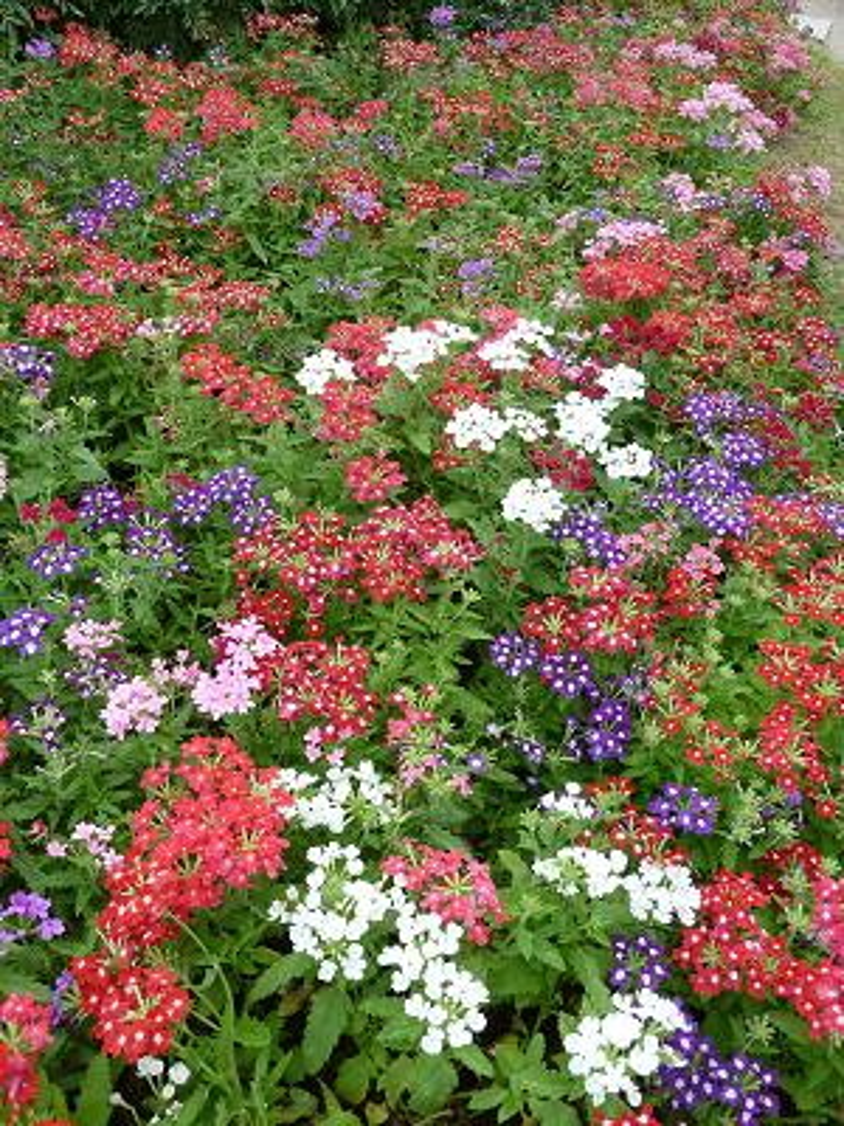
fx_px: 1040
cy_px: 563
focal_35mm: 32
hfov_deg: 44.2
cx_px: 422
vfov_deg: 56.8
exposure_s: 1/125
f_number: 4
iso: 80
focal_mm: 5.3
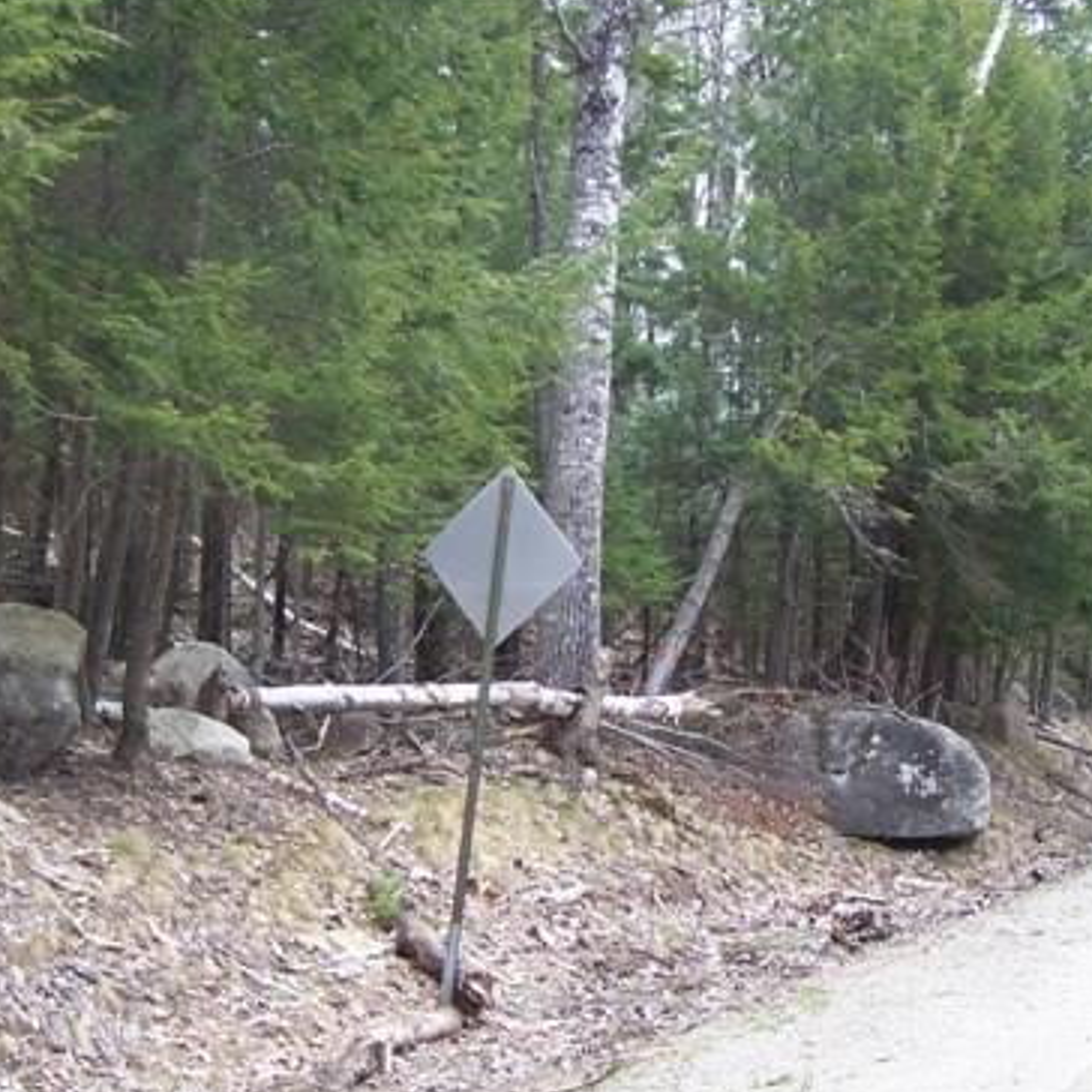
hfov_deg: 29.1
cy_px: 582
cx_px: 606
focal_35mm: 59
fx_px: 2106
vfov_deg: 29.1
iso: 64
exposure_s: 1/100
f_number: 2.8
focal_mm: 6.3
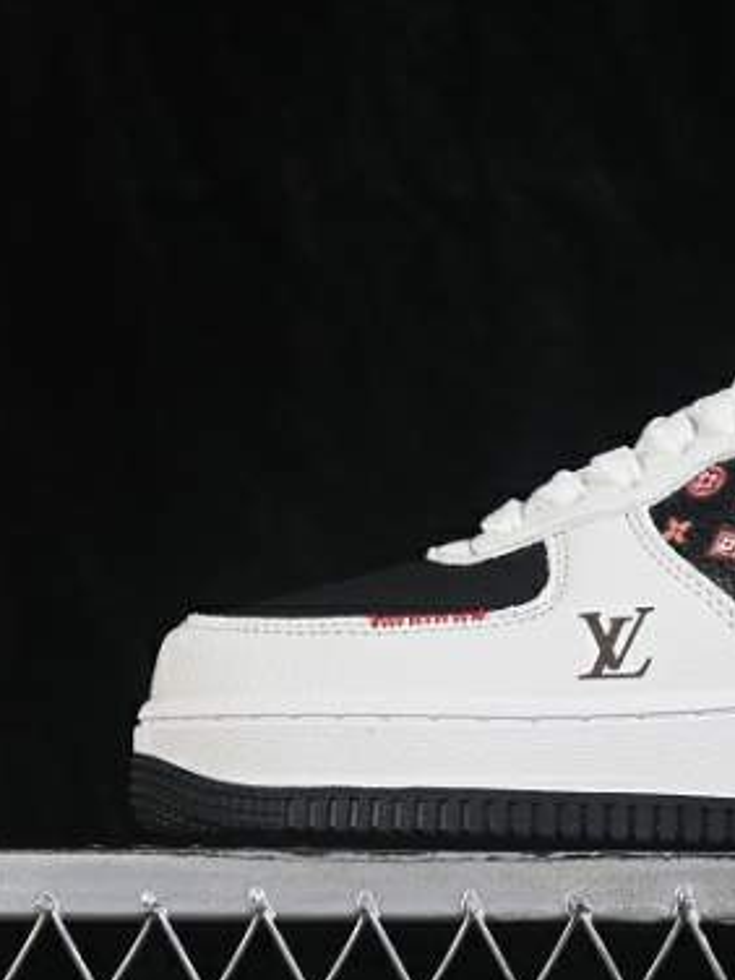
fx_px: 3963
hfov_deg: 10.5
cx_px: 816
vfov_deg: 14.1
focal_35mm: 140
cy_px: 459
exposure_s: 1/80
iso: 160
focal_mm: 50
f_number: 8
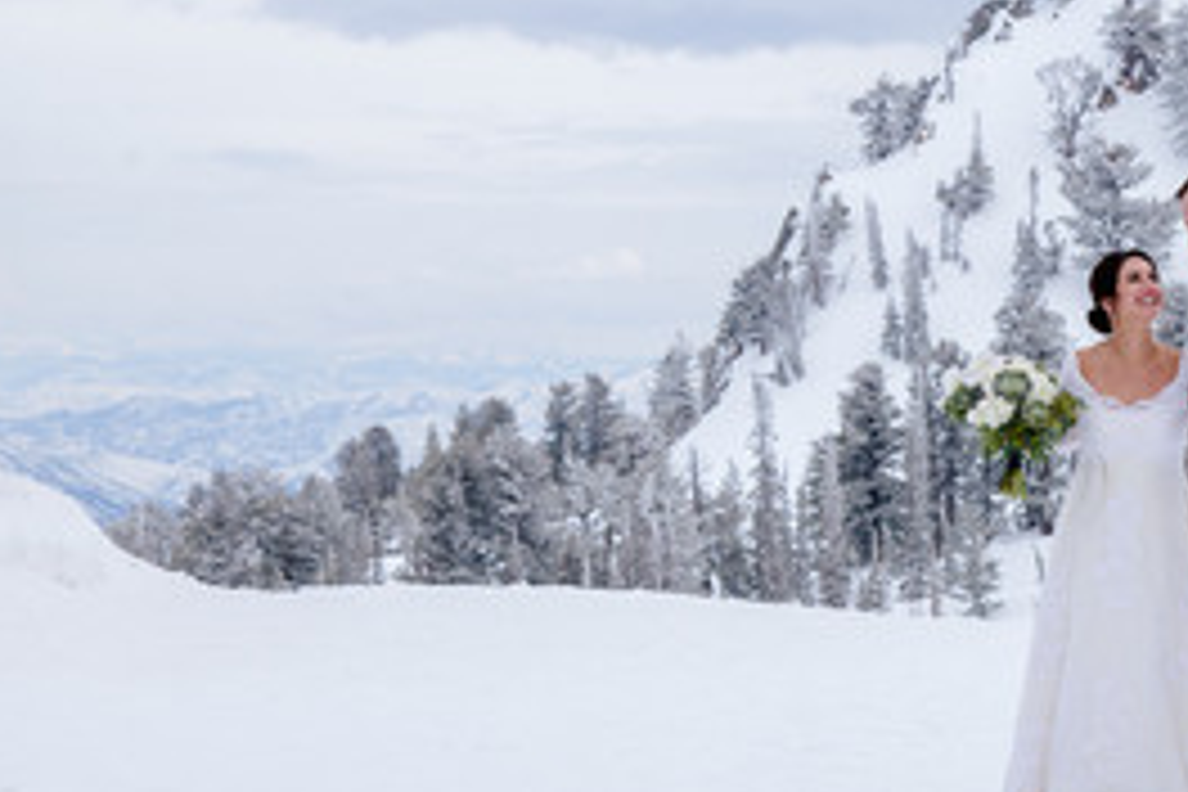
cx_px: 868
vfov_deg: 11.0
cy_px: 264
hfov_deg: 16.3
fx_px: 4125
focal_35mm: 125
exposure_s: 1/500
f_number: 8
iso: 250
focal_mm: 70
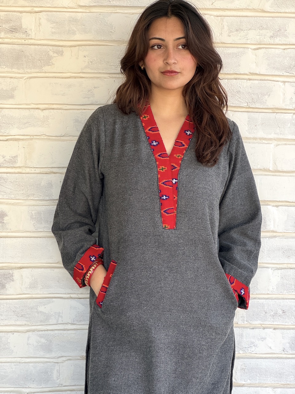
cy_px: 197
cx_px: 148
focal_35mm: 77
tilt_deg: -5.7
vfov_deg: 25.3
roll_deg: -1.9
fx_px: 875
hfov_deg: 19.1
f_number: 2.8
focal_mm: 9
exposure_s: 1/99
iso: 160
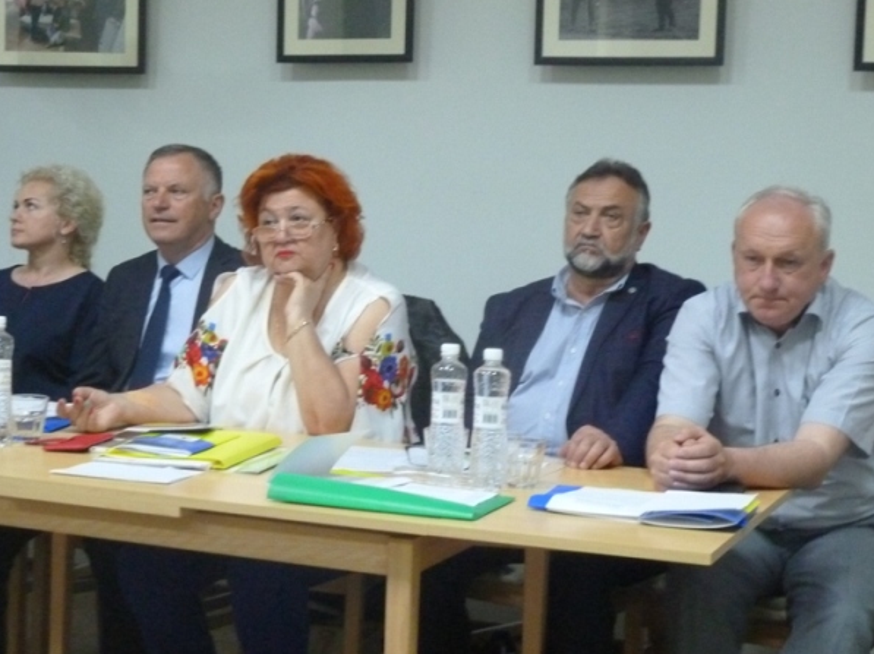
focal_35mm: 59
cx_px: 435
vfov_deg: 24.8
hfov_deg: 32.7
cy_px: 345
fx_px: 1489
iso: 800
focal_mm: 9.1
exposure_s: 1/20
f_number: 3.9
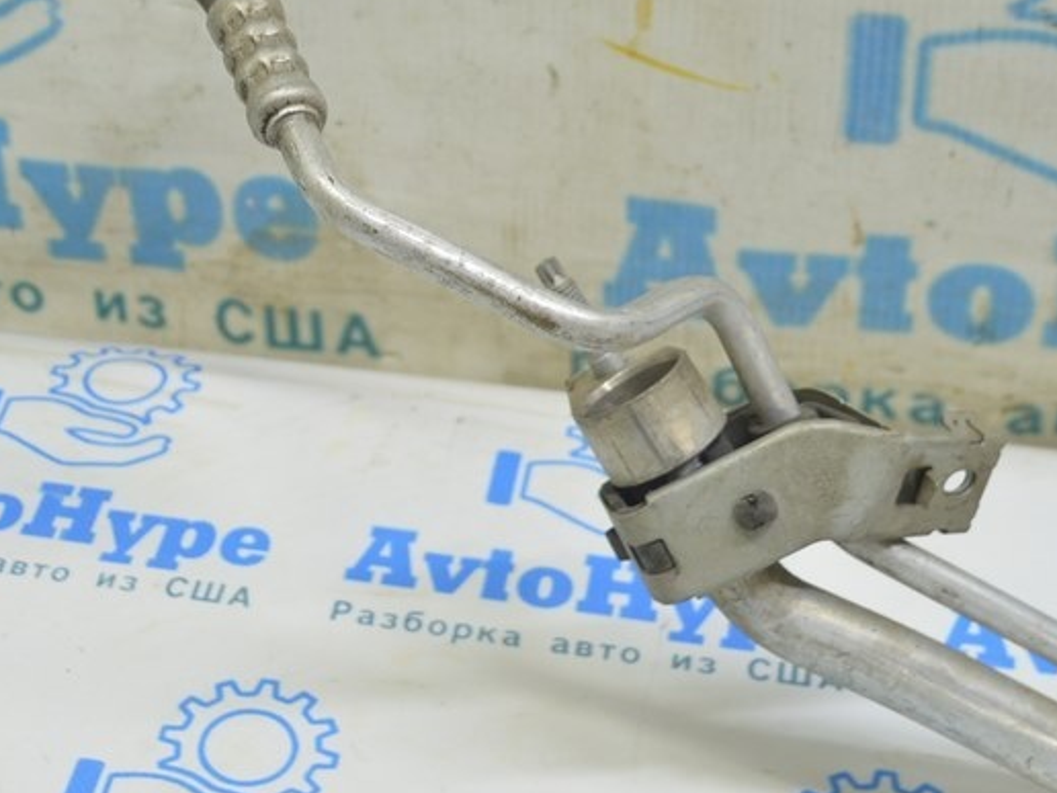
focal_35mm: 83
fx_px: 2533
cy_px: 118
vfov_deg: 17.6
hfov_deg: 23.2
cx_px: 211
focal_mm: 29
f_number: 5.6
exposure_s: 1/20
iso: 400
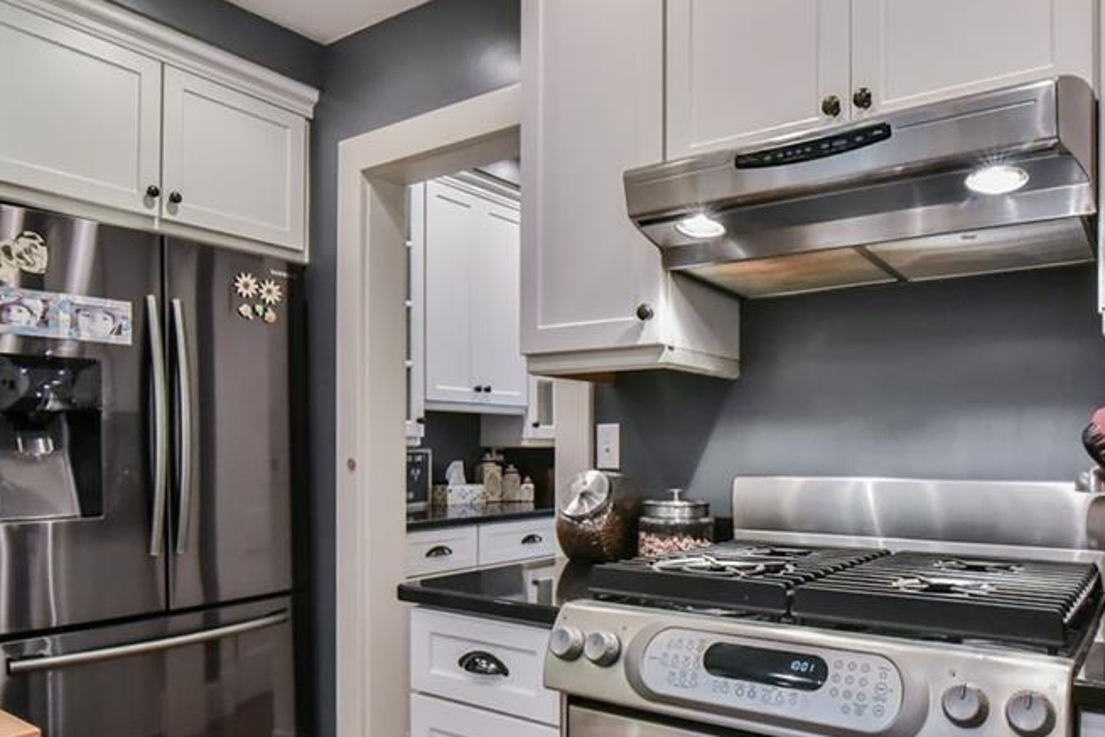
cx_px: 697
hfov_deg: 70.2
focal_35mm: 25
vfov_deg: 50.9
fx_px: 767
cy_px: 453
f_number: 10
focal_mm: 16
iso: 4000
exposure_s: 1/100
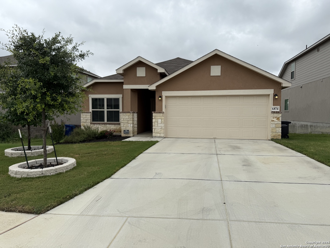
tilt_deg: -1.5
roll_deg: -0.5
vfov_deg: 56.8
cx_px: 165
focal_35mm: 24
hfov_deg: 71.6
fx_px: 229
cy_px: 124
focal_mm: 6.76
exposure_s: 1/2299
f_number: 1.78
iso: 80
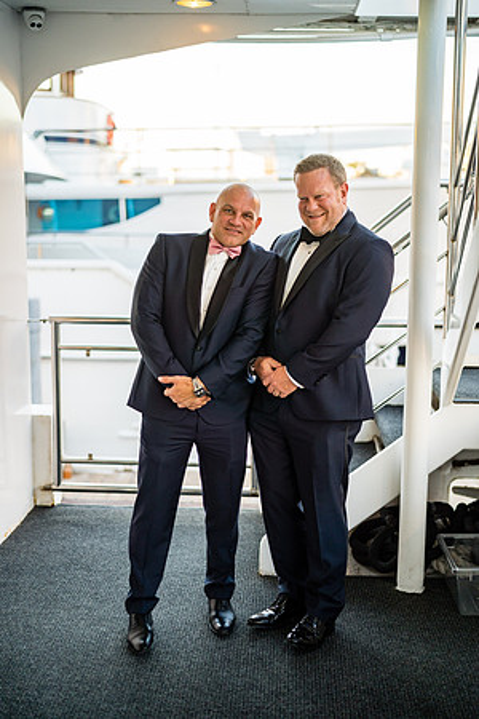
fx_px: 998
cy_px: 360
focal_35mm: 50
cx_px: 240
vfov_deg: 39.6
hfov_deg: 27.0
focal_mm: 50
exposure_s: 1/400
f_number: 1.4
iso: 400
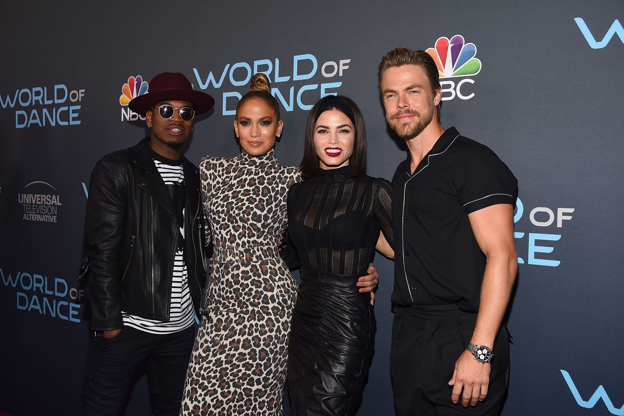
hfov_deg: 50.7
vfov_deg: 35.1
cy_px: 208
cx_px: 312
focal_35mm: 38
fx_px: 659
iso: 500
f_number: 7.1
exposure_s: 1/160
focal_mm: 38
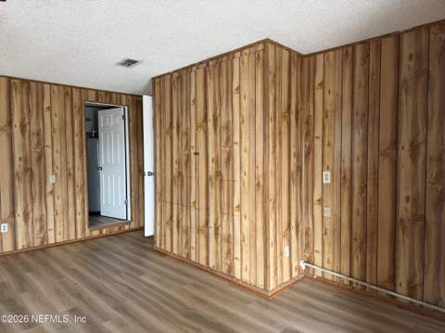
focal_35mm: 24
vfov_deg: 56.7
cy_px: 166
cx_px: 222
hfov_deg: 71.7
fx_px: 308
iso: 200
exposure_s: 1/70
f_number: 1.78
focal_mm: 6.76
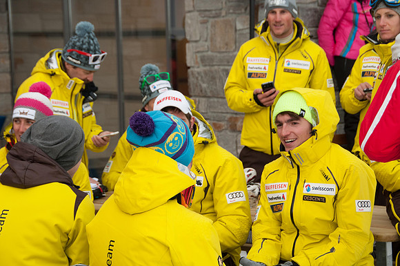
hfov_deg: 18.2
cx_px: 200
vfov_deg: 12.1
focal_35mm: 112
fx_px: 1248
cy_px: 133
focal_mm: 75
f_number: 8
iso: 320
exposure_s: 1/250
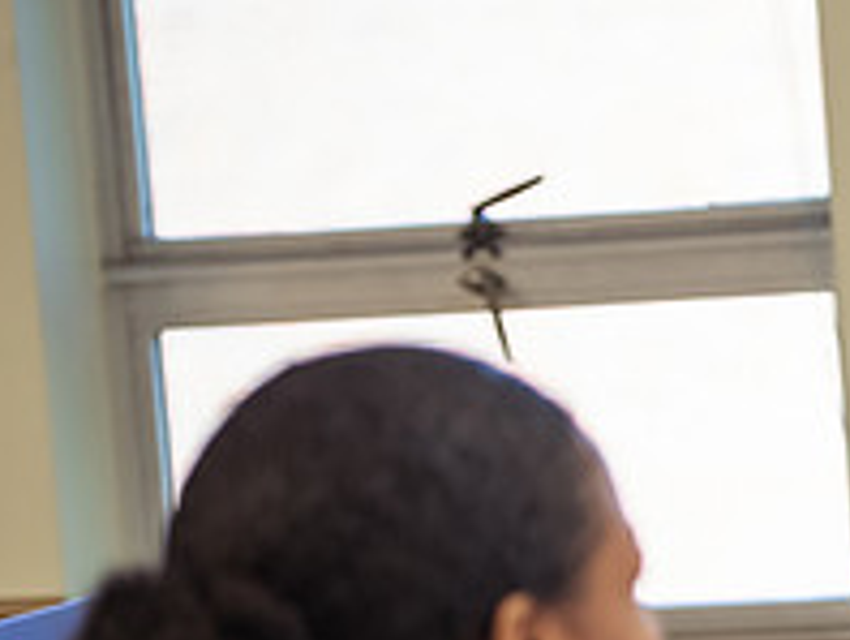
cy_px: 689
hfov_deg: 8.0
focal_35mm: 242
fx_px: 5950
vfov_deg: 6.1
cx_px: 1232
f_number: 2.8
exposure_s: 1/200
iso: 1250
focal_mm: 86
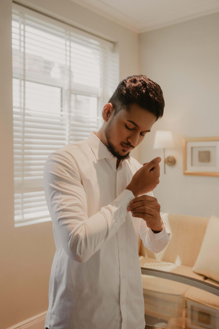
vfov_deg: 54.4
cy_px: 164
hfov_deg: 37.9
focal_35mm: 35
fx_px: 319
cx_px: 110
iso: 200
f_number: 2.8
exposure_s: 1/100
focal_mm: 35
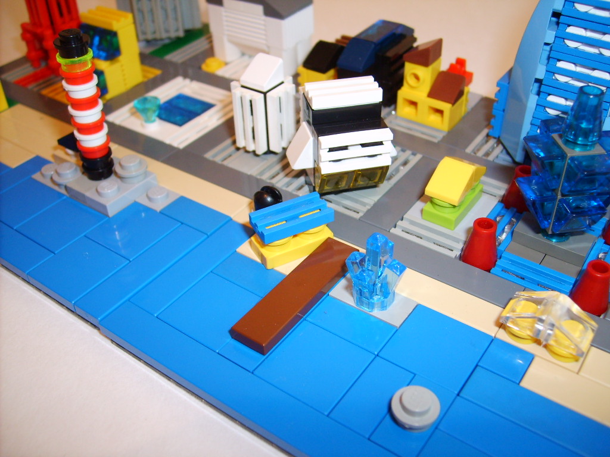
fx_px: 617
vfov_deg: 40.7
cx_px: 305
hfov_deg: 52.6
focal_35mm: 35
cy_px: 228
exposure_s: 1/30
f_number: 2.8
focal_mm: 5.8
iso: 100
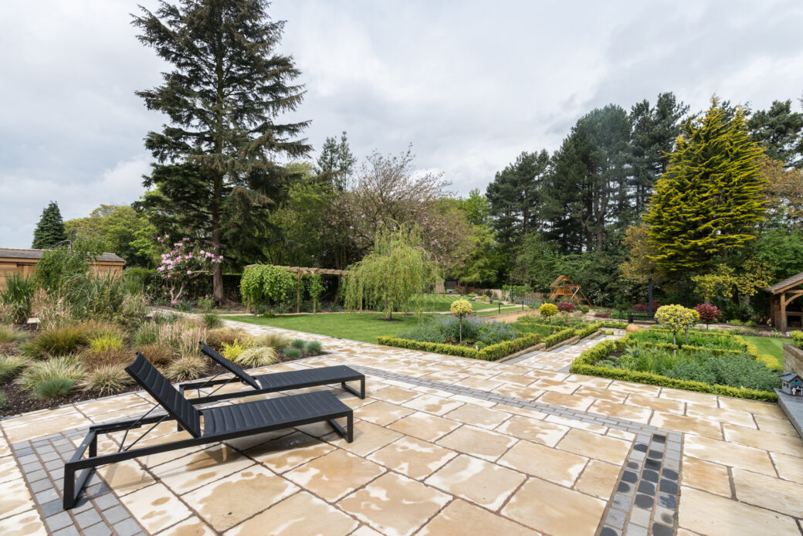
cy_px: 268
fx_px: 357
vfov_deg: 73.8
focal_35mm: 16
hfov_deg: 96.7
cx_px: 402
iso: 100
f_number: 9
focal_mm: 16
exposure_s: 1/125
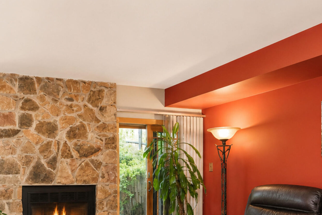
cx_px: 81
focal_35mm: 33
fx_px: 295
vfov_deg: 38.3
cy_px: 175
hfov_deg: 54.5
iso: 64
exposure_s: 1/20
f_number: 4
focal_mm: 16
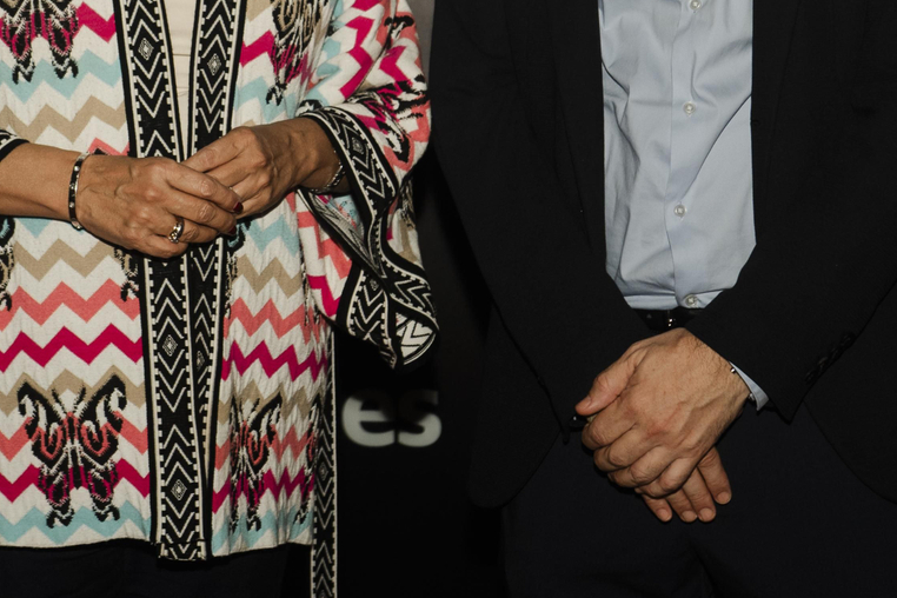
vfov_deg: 11.1
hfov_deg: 16.9
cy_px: -88
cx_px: 419
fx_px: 3015
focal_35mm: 121
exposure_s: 1/160
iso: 800
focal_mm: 45
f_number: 4
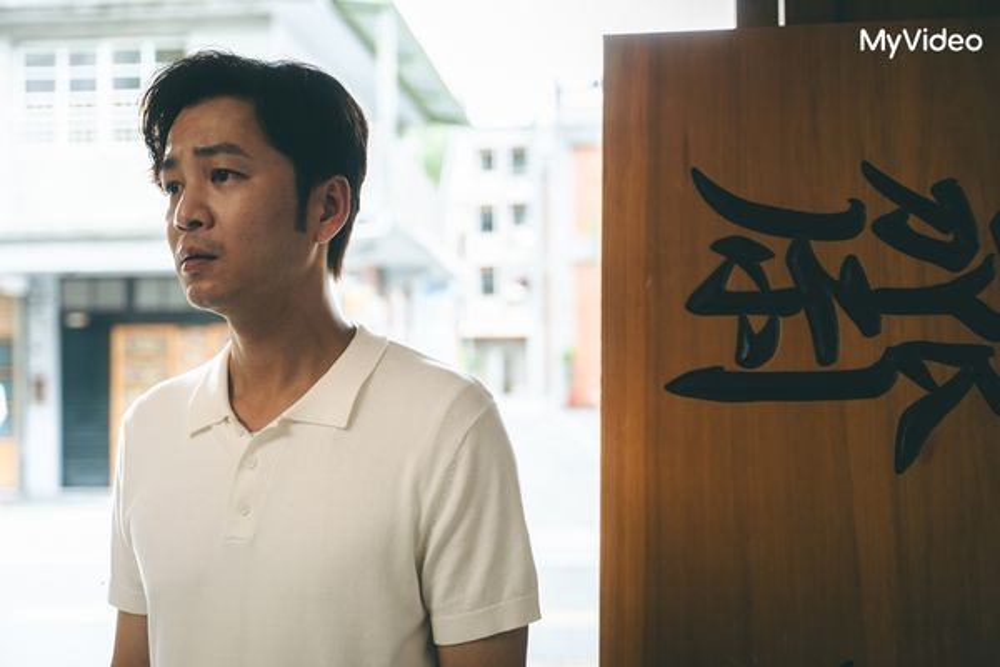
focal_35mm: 47
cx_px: 500
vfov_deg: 28.6
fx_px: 1305
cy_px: 334
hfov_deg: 41.9
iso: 200
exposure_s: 1/160
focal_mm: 47
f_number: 2.8
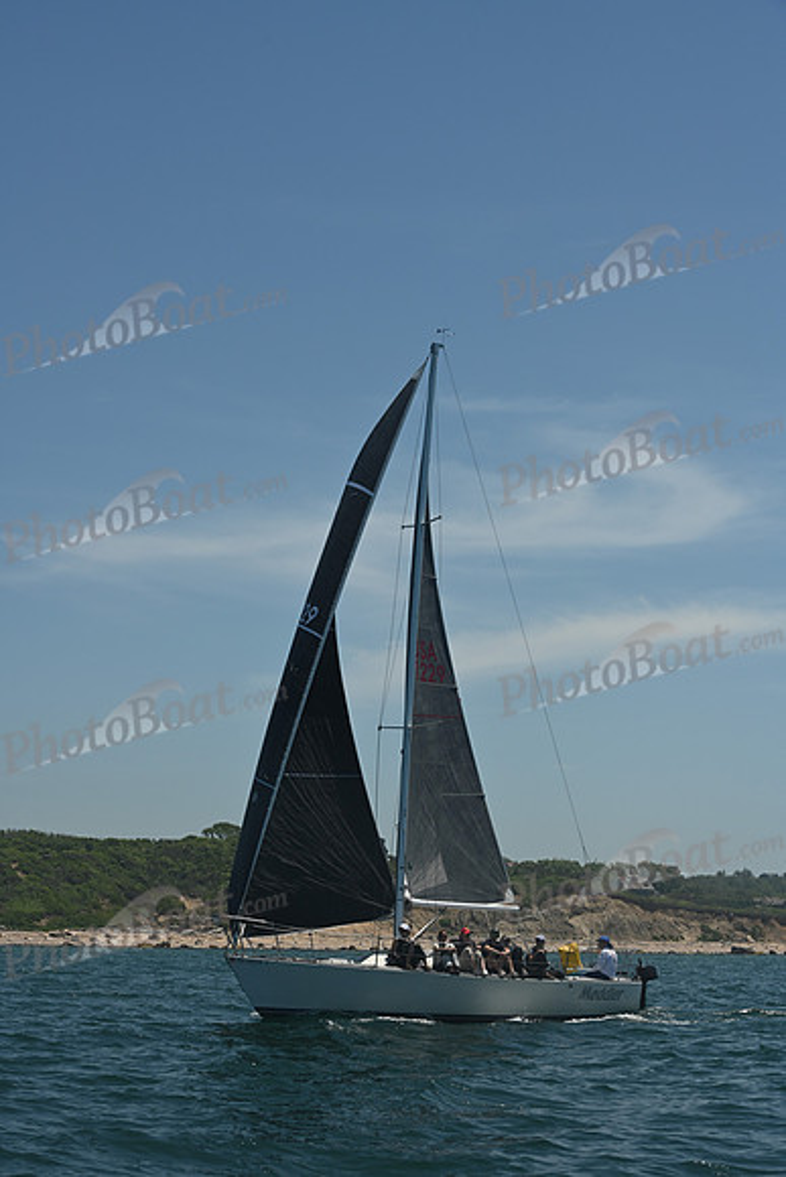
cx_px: 393
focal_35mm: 70
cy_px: 588
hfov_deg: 19.5
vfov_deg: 28.8
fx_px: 2291
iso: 320
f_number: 10
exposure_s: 1/1000
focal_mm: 70
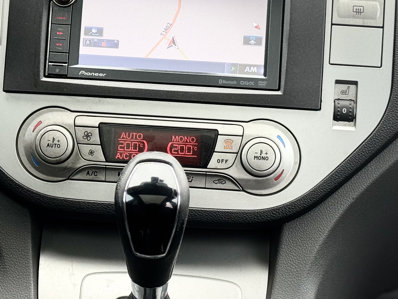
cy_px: 143
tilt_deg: -24.2
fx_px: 1242
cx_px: 108
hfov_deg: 18.1
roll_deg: -0.3
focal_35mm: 108
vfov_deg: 13.7
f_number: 1.78
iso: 64
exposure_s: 1/185
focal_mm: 6.76
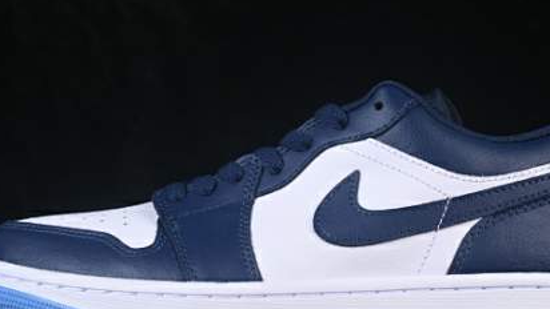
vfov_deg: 8.7
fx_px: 2028
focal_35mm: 139
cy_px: 145
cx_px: 300
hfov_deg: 15.4
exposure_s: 1/80
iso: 160
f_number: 8
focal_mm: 50
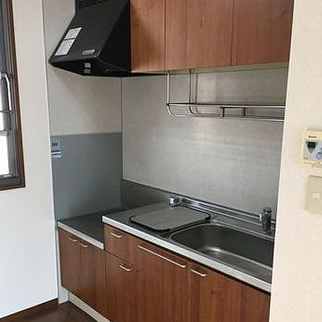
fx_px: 389
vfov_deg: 44.8
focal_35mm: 37
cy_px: 189
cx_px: 151
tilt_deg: -12.0
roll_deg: +0.2
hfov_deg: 44.9
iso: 32
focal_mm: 4.15
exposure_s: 1/30
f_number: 2.2
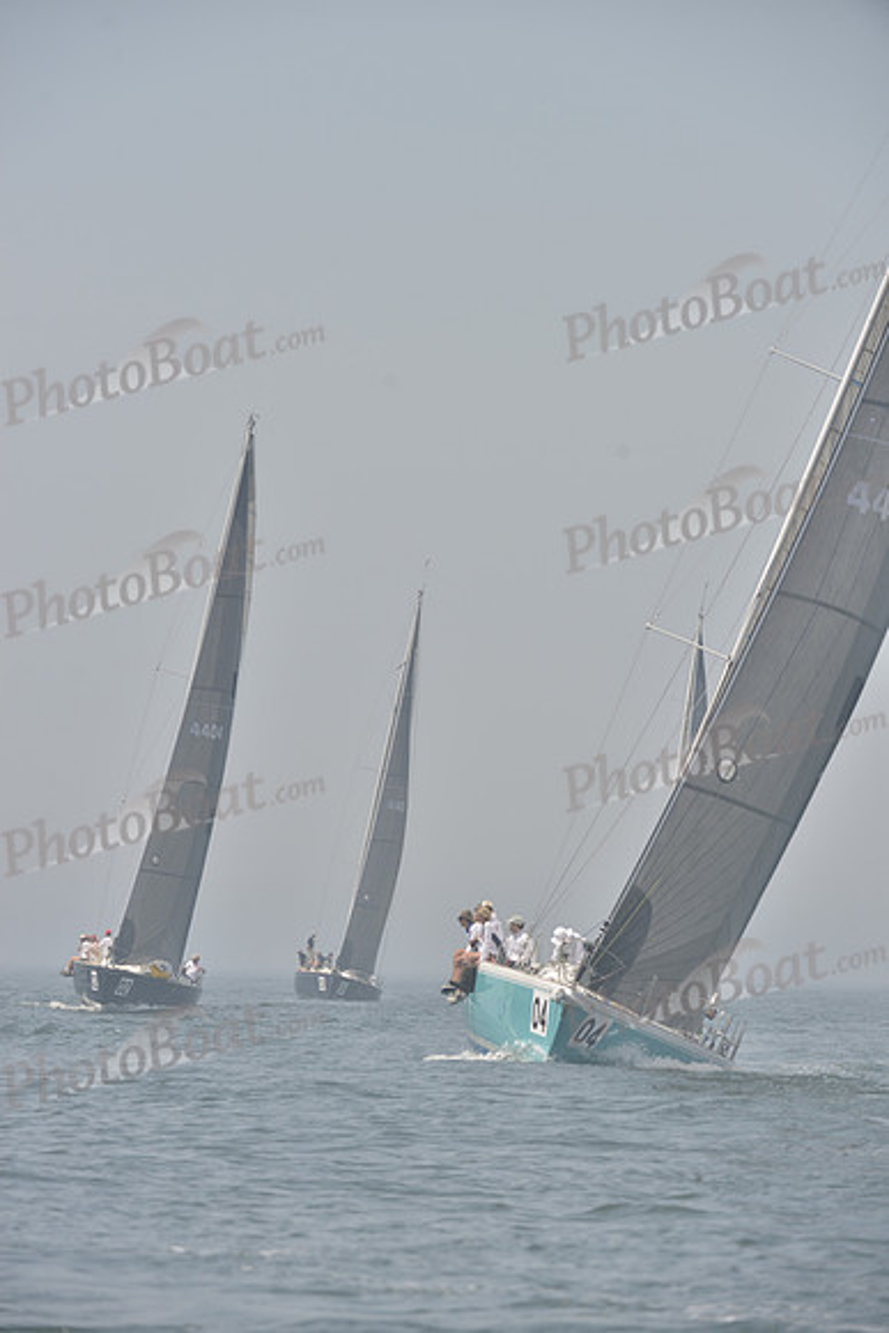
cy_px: 666
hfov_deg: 6.9
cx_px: 444
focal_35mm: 200
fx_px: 7403
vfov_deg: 10.3
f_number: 8
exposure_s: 1/1000
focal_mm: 200
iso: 280
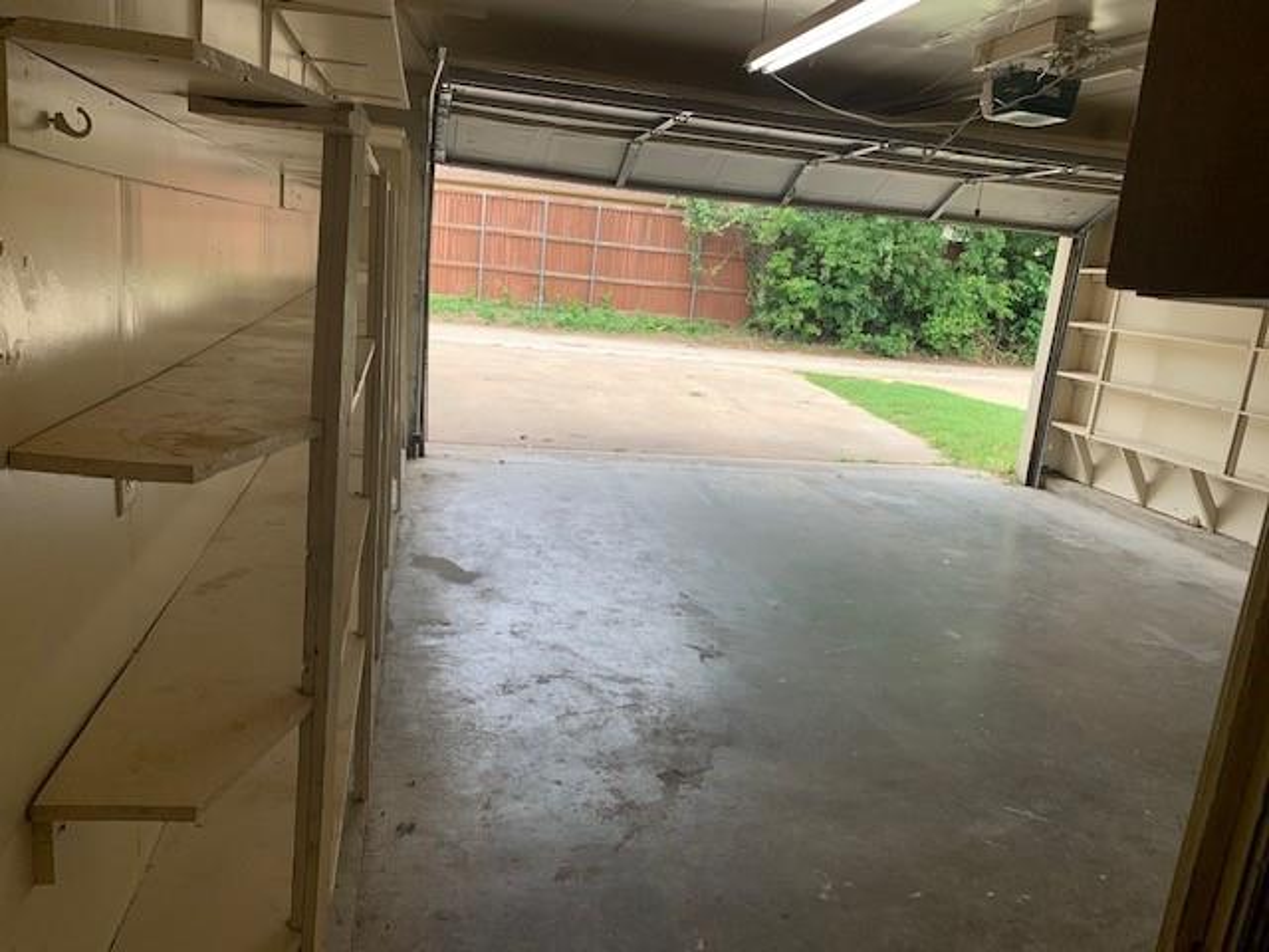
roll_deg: -5.5
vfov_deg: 53.1
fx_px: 953
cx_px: 634
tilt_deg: -13.3
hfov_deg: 67.3
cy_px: 476
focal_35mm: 26
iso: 25
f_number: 1.8
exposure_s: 1/277
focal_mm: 4.25
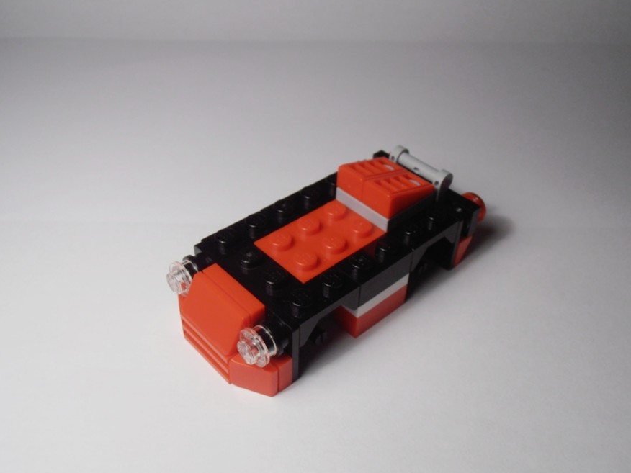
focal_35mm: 38
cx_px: 323
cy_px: 237
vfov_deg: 37.7
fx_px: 693
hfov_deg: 49.0
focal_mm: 6.61
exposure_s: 1/100
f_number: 3.9
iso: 80
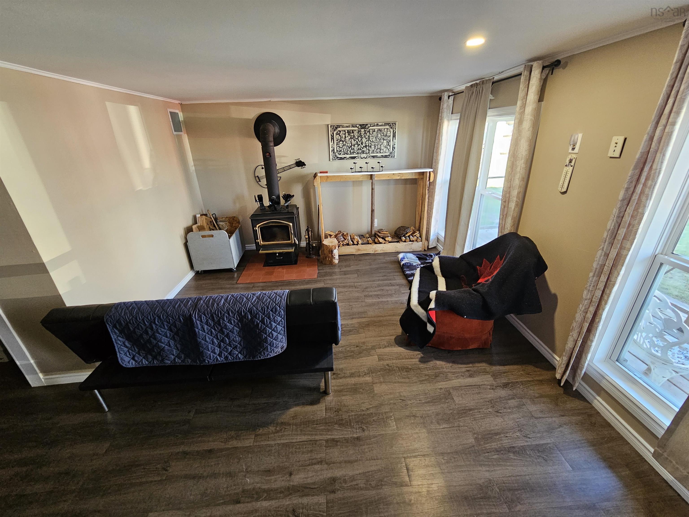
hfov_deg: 106.2
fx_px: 259
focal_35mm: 13
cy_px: 258
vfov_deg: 89.9
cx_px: 344
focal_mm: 2.2
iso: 400
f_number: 2.2
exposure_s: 1/60
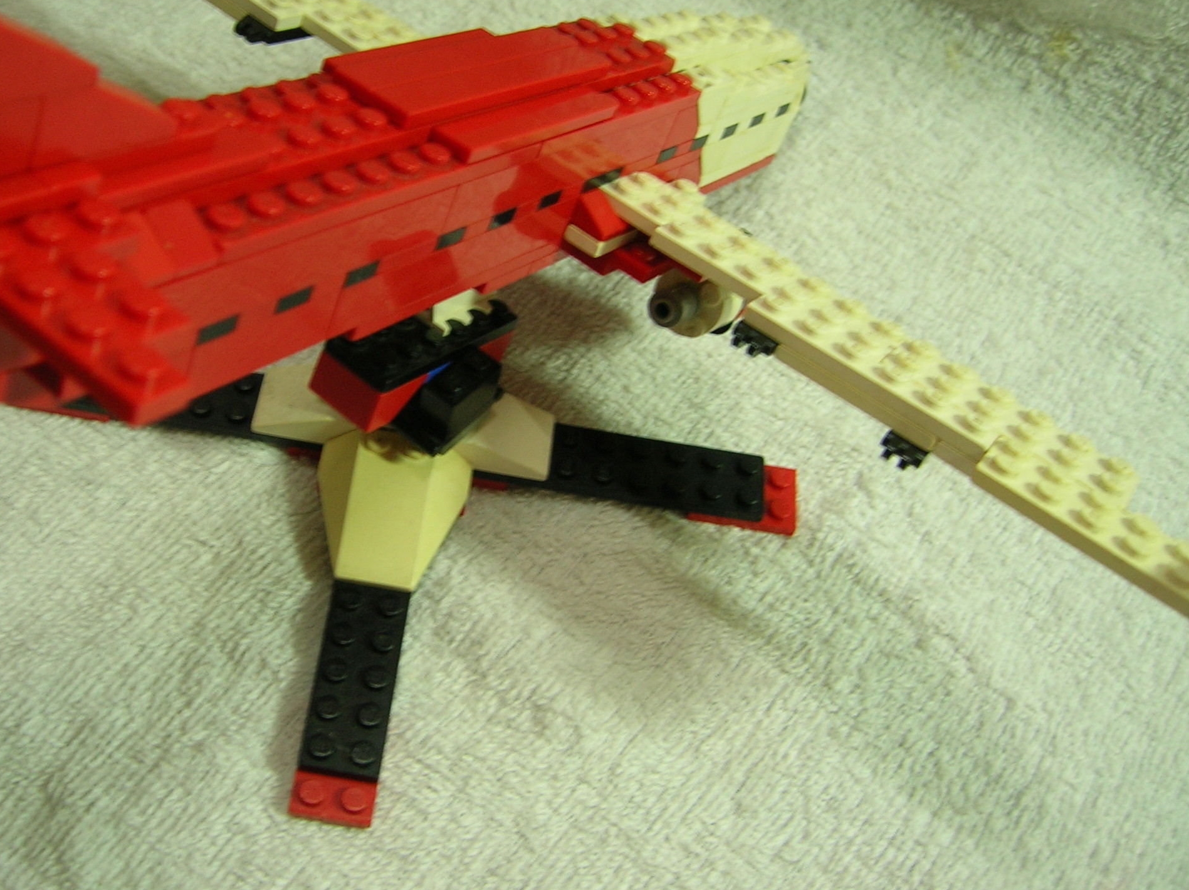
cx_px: 499
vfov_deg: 35.1
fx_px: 1407
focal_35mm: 41
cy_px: 392
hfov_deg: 45.6
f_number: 2.9
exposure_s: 1/4
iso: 52
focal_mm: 5.7
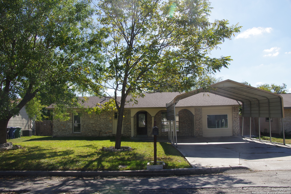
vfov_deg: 38.8
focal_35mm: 34
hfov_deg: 55.8
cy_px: 97
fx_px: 275
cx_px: 146
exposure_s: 1/160
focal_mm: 23.13
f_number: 13
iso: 200
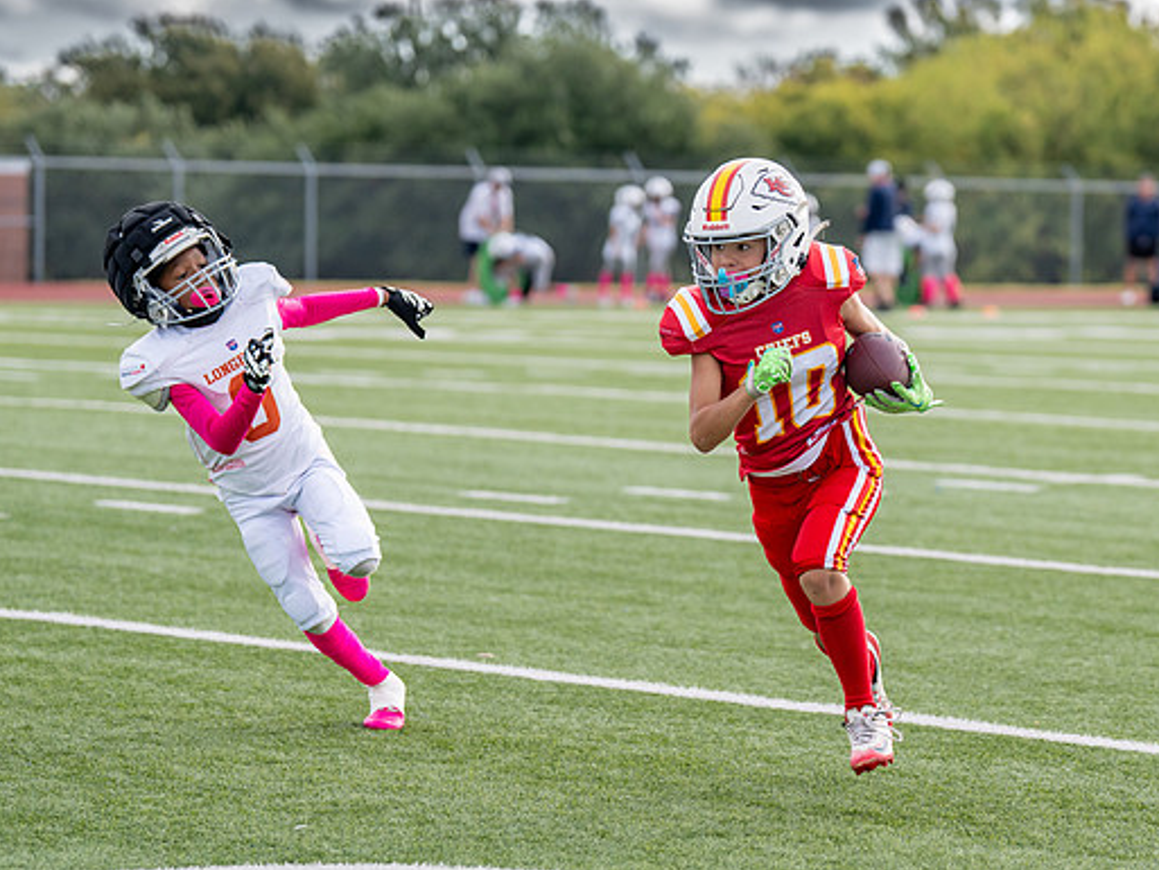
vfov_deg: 8.5
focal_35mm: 174
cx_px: 812
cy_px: 504
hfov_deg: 11.3
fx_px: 5827
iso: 320
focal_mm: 111
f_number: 2.8
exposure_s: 1/2500
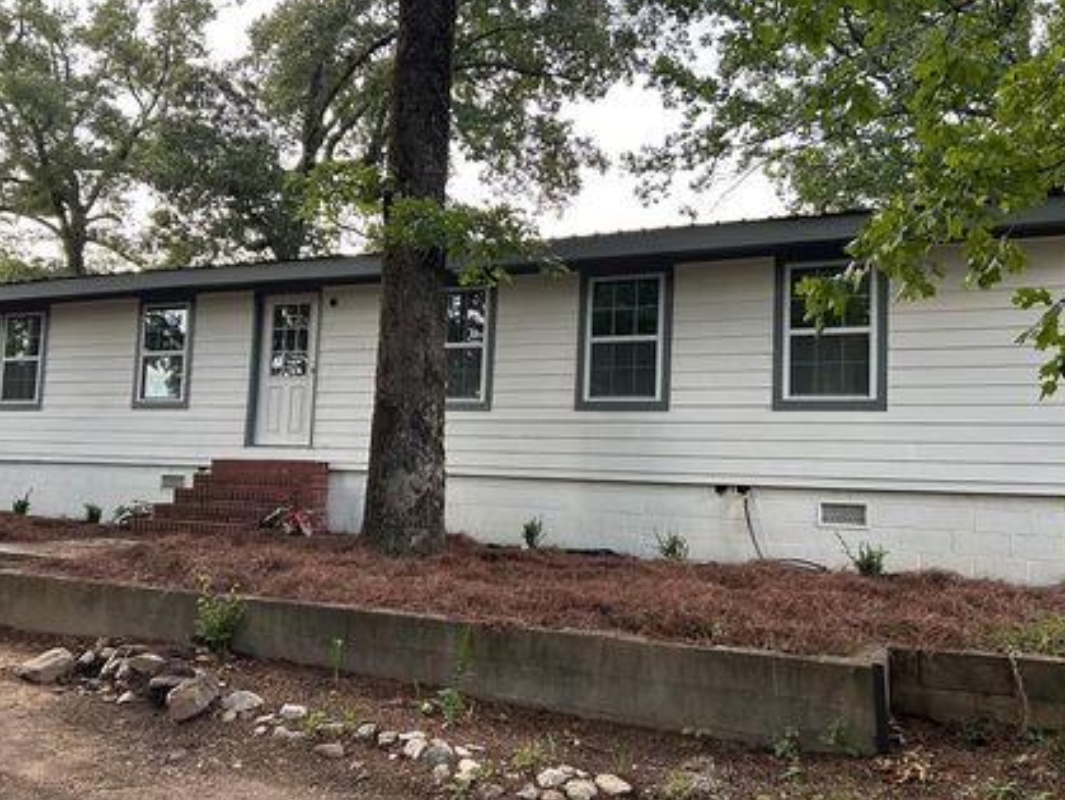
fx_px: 955
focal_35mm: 31
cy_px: 400
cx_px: 463
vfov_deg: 45.5
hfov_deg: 58.1
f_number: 1.5
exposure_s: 1/121
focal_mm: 5.7
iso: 125
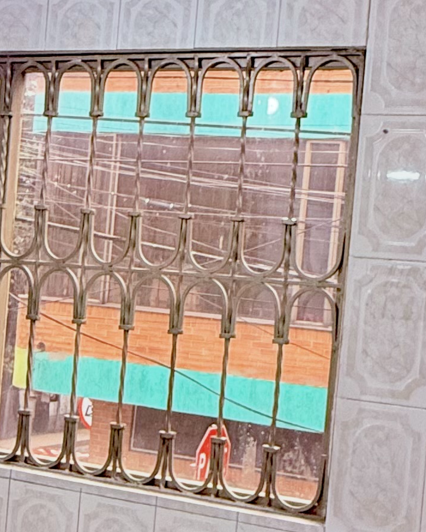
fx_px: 977
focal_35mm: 62
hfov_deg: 24.6
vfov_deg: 30.4
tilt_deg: -0.8
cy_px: 306
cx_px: 243
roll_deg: -5.0
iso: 320
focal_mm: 2.22
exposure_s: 1/120
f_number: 2.2
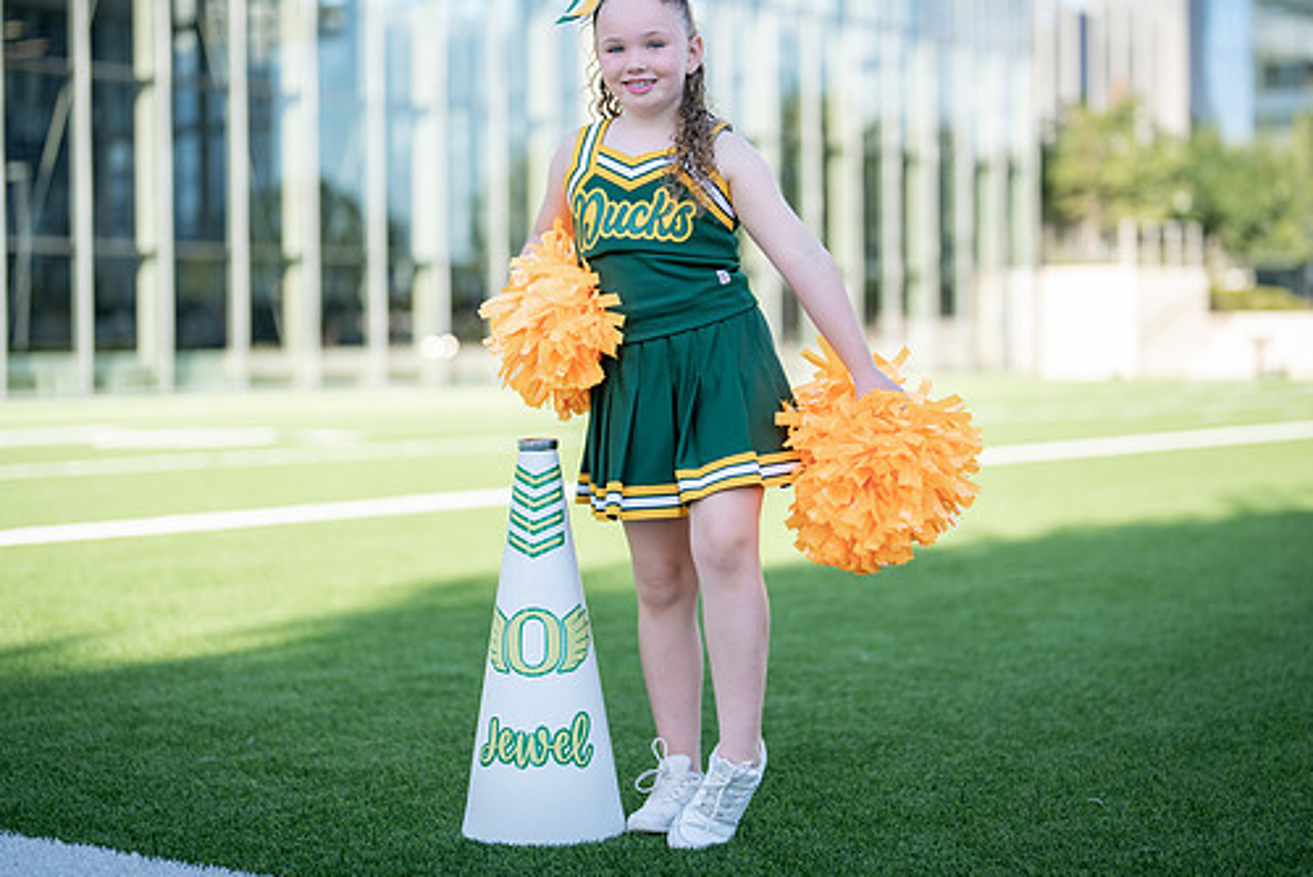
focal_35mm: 67
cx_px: 731
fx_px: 2445
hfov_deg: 30.0
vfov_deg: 20.3
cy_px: 373
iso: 100
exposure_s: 1/1600
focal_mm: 50
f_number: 1.2
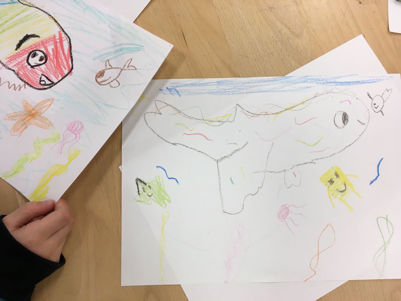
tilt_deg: -82.5
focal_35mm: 29
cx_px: 200
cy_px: 150
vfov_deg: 48.2
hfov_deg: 61.7
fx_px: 336
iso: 25
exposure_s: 1/33
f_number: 2.2
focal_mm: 4.15
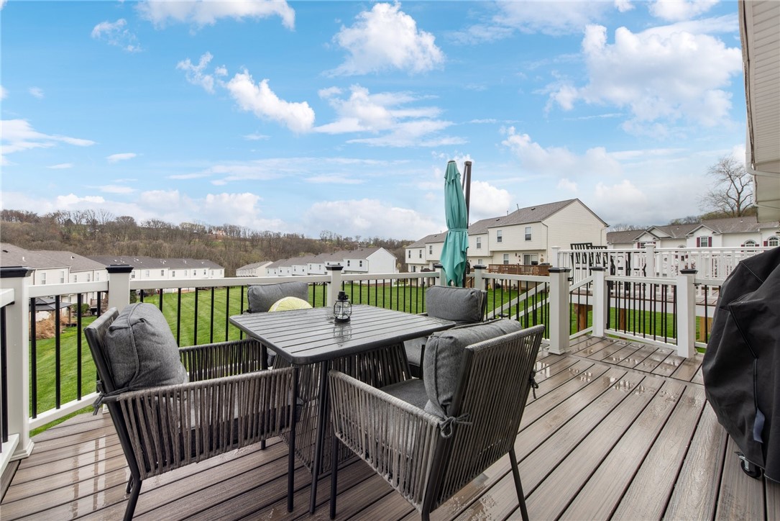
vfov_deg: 81.2
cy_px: 260
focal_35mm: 14
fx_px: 303
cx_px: 390
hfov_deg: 104.2
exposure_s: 1/10
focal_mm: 14
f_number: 11
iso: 50
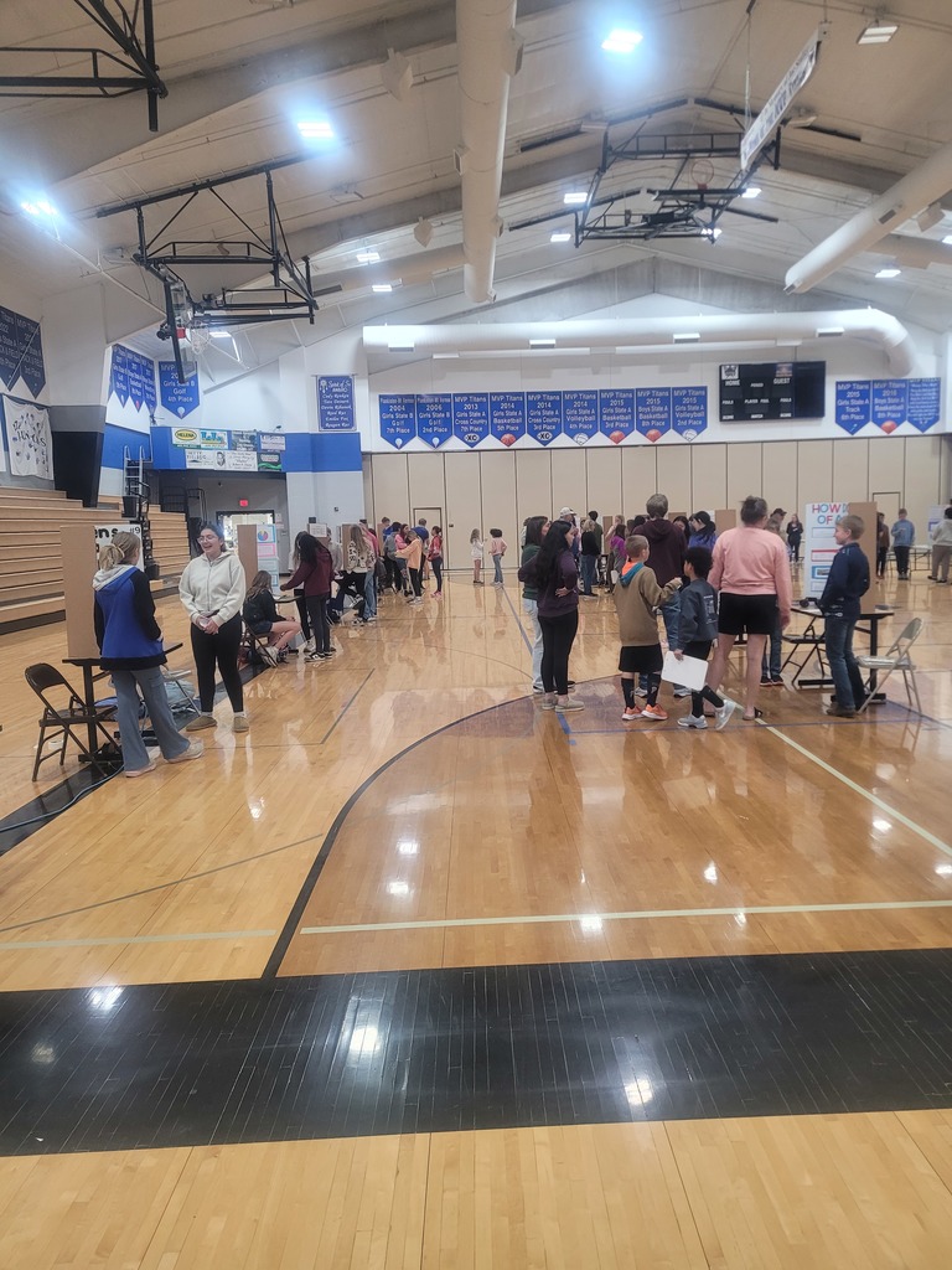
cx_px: 476
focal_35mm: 26
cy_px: 635
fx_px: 953
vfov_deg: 67.3
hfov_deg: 53.1
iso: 250
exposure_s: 1/120
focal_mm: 5.4
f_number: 1.8
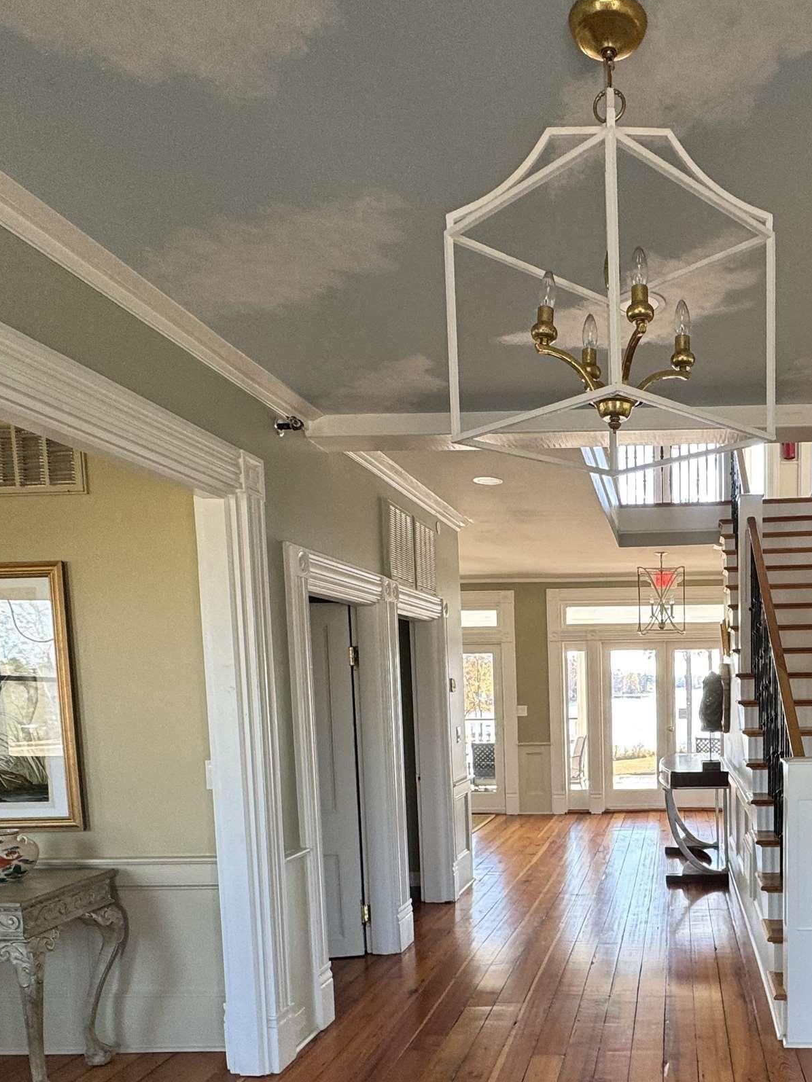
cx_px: 648
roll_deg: +0.1
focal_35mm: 27
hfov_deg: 48.5
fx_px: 844
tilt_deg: -3.3
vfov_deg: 63.0
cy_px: 756
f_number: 2.2
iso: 80
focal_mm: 2.22
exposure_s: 1/99
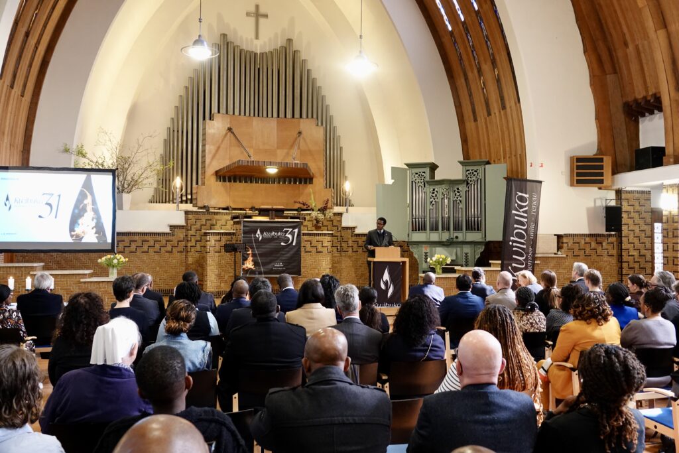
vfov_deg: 43.6
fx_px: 566
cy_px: 226
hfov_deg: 61.9
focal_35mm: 30
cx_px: 340
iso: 800
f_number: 2.8
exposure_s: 1/25
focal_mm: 11.03
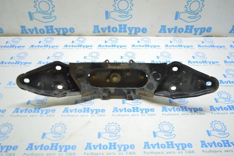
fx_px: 204
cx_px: 117
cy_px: 78
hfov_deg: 59.6
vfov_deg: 41.6
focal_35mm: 32
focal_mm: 21
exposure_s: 1/40
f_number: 3.8
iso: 400
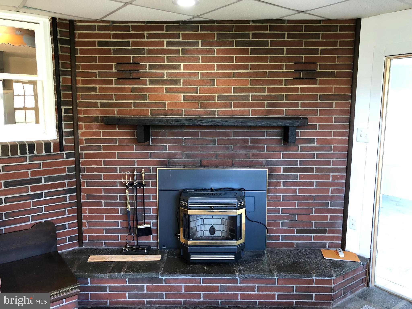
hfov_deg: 63.4
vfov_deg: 49.7
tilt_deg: -6.7
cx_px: 206
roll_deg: +0.5
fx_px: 333
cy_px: 154
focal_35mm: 28
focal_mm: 4
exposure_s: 1/15
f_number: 1.8
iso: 50
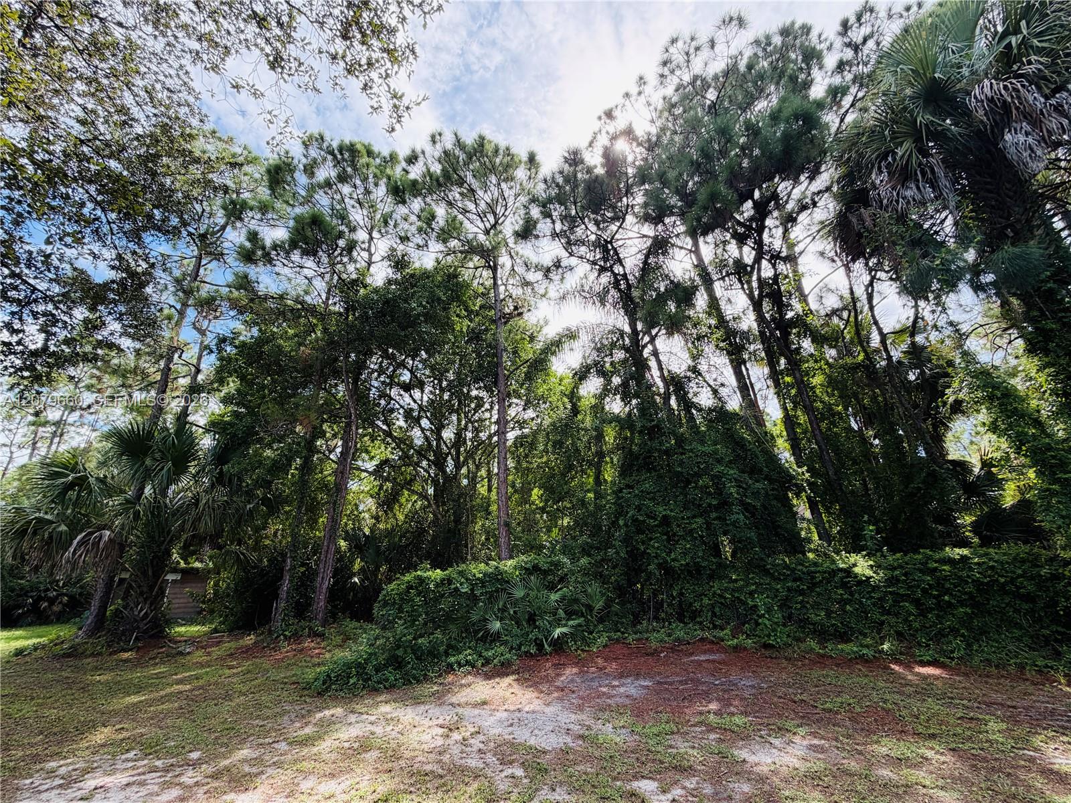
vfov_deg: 85.7
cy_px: 402
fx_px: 433
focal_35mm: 14
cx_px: 536
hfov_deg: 102.1
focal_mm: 2.22
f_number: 2.2
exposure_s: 1/502
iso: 64
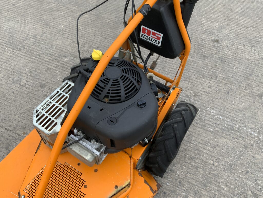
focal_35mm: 29
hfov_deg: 61.7
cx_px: 132
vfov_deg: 48.2
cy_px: 99
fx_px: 220
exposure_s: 1/209
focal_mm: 3
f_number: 1.8
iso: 16
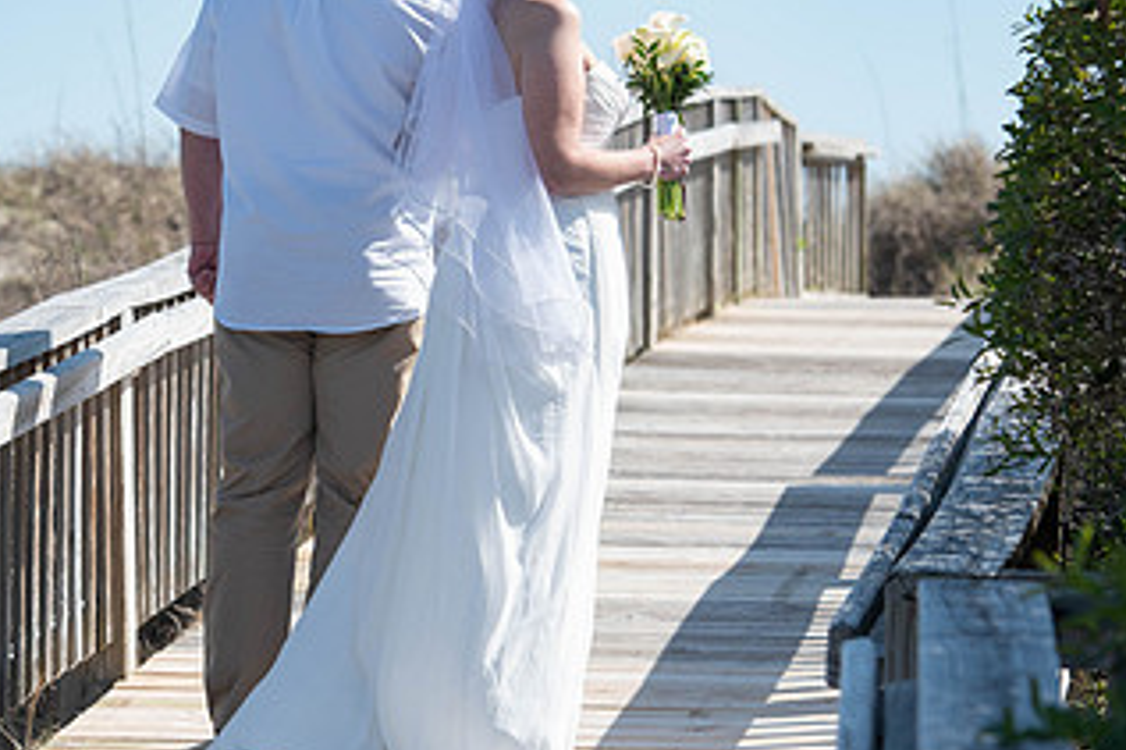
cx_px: 258
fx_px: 7565
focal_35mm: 242
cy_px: 245
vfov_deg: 5.7
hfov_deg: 8.5
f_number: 4.5
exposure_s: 1/2000
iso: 400
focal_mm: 120
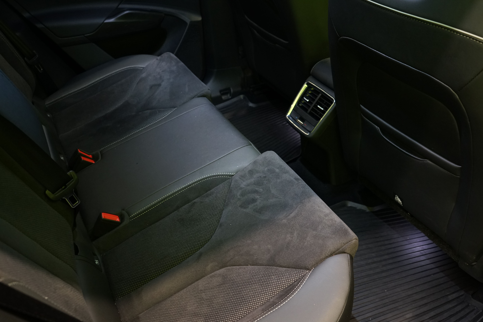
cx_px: 242
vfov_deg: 42.3
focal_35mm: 31
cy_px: 161
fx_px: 416
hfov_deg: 60.3
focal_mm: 31
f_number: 5
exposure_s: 1/20
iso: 2000
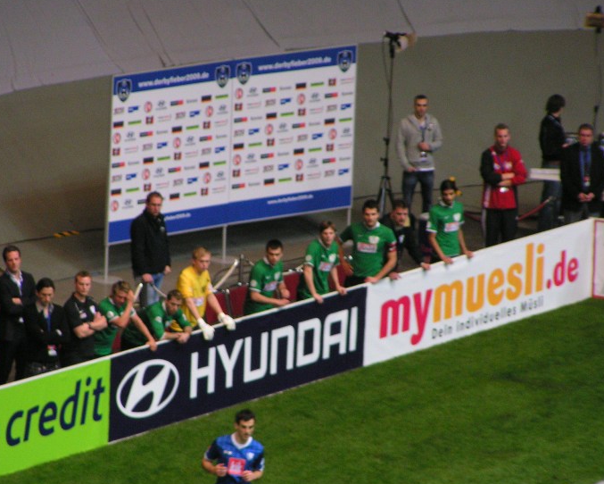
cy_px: 262
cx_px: 265
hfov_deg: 5.1
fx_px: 6723
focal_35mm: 376
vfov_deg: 4.1
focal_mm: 49.8
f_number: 3.5
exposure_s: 1/60
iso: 200
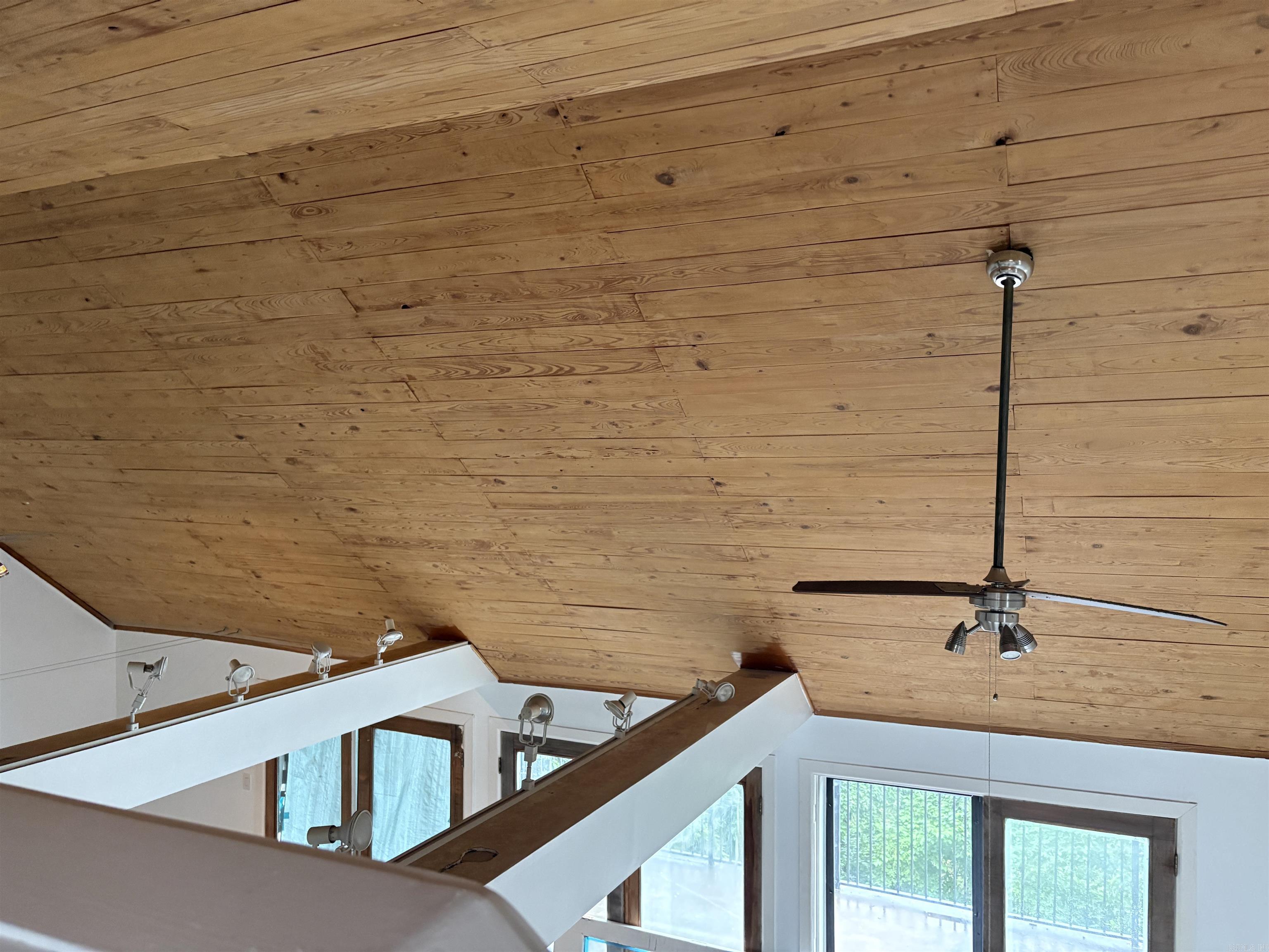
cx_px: 634
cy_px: 476
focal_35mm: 26
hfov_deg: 67.3
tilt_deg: -0.5
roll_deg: +0.4
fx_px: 953
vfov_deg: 53.1
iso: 500
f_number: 1.6
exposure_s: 1/44
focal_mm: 5.96
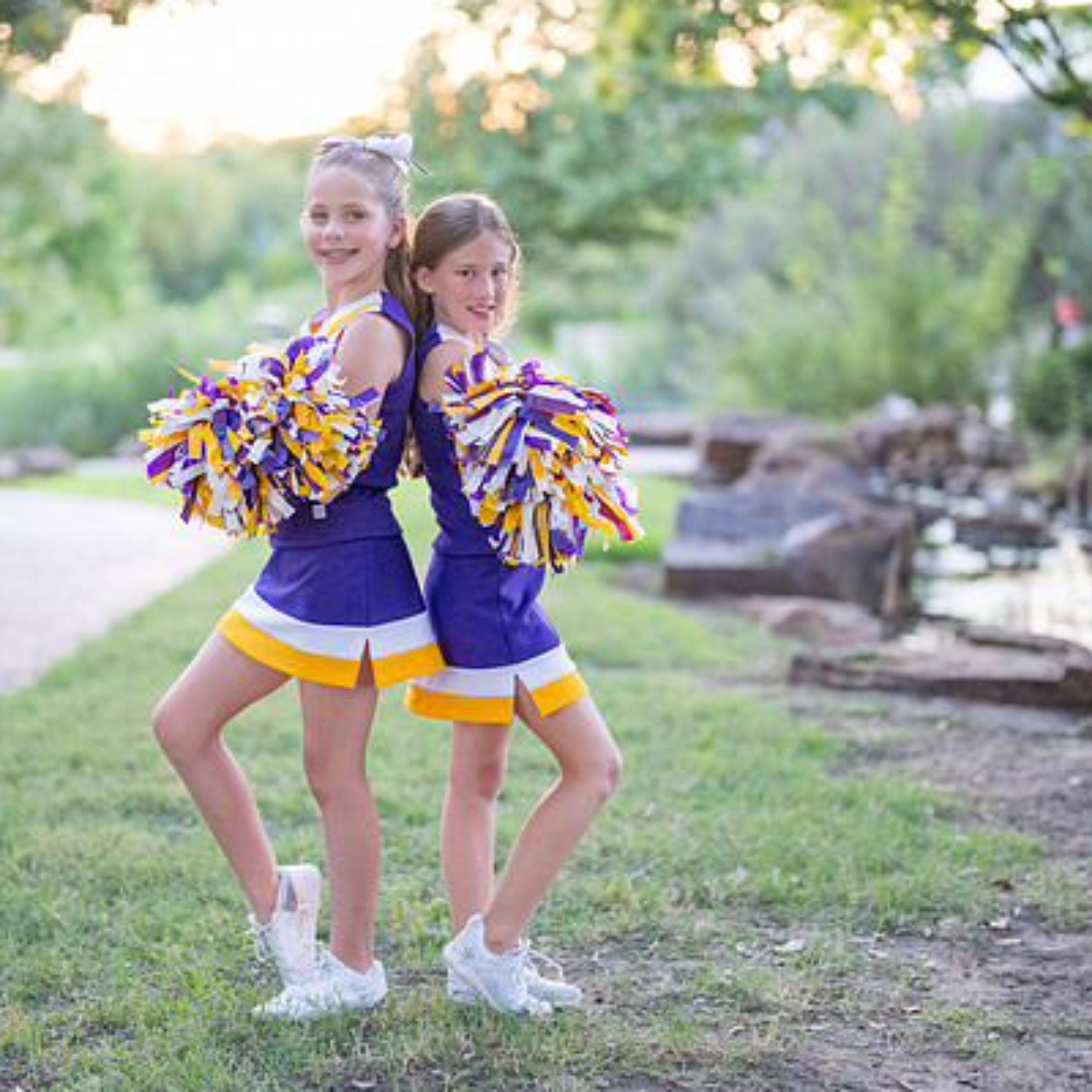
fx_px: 2677
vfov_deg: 23.1
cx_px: 438
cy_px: 552
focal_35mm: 75
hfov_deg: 23.0
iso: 1600
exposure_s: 1/640
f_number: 1.2
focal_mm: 50
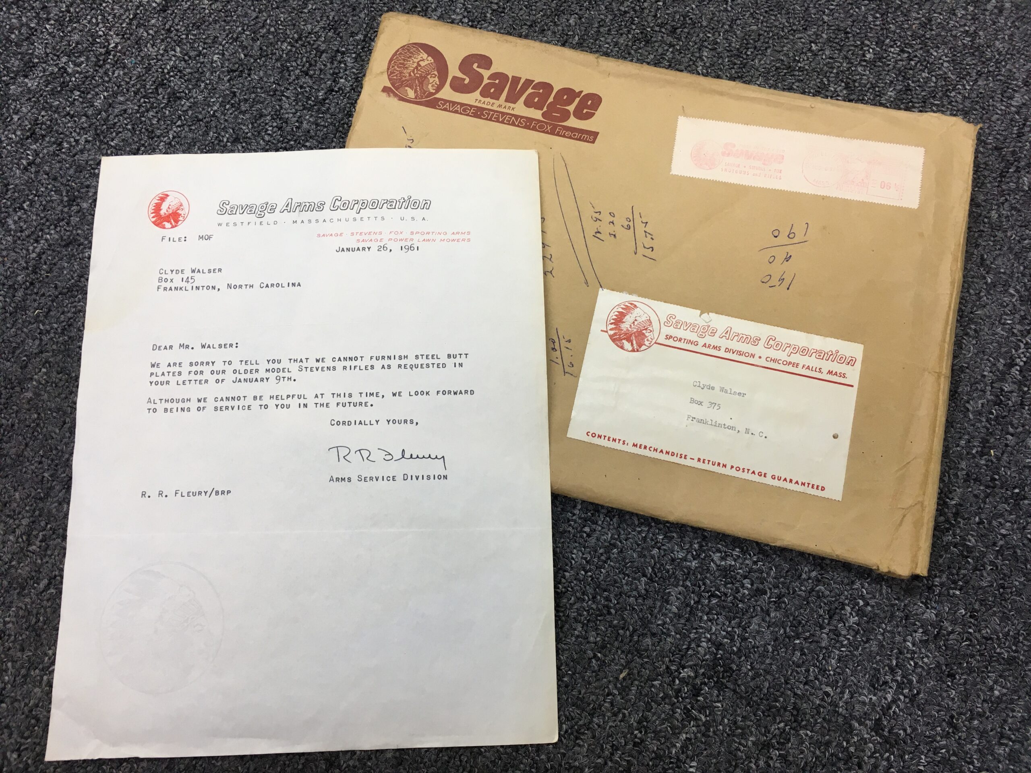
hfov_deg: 61.7
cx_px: 516
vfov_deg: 48.2
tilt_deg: -76.8
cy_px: 386
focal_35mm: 29
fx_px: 864
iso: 25
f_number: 2.2
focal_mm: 4.15
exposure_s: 1/40
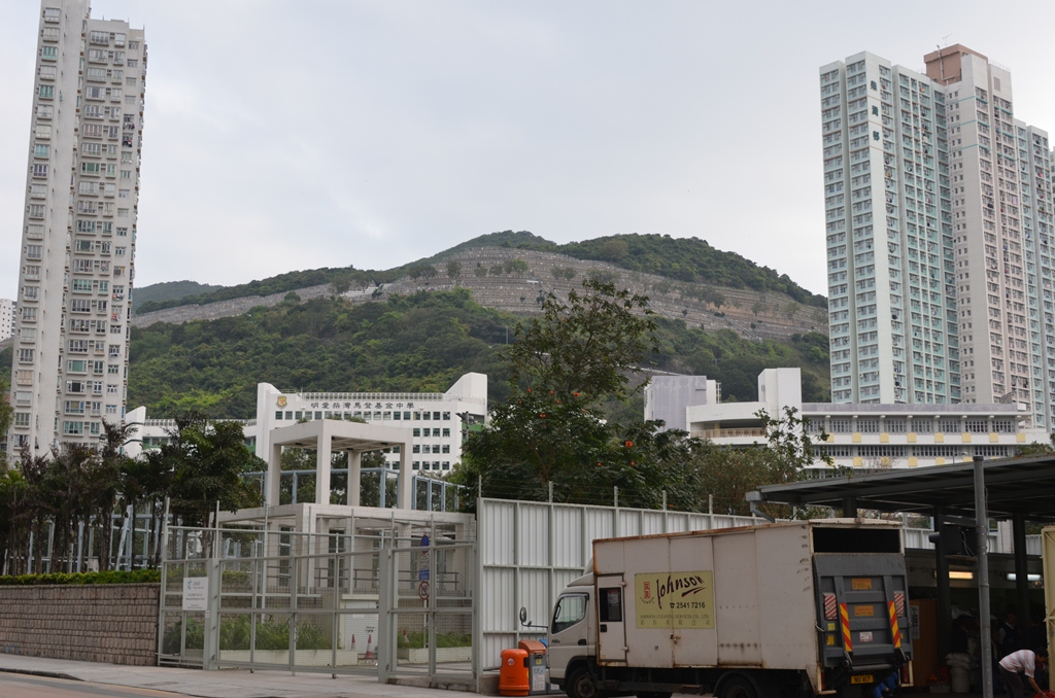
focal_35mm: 48
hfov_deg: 41.2
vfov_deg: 27.9
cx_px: 528
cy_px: 349
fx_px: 1404
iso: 200
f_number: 7.1
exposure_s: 1/200
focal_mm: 32
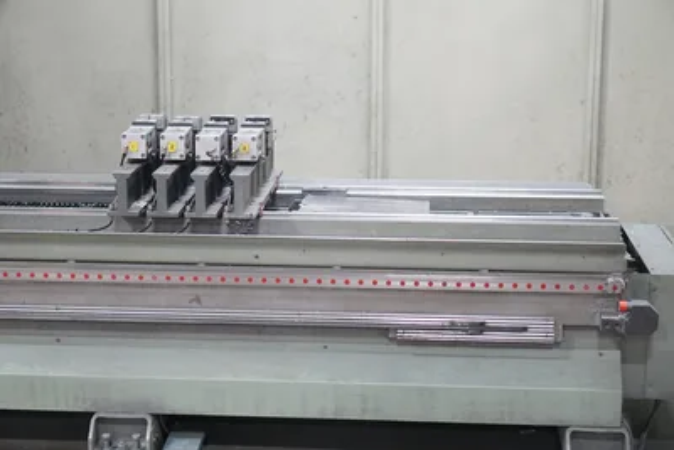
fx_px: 1405
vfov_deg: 18.2
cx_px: 337
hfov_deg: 27.0
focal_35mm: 75
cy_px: 225
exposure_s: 1/100
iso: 1250
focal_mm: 50
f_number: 1.8
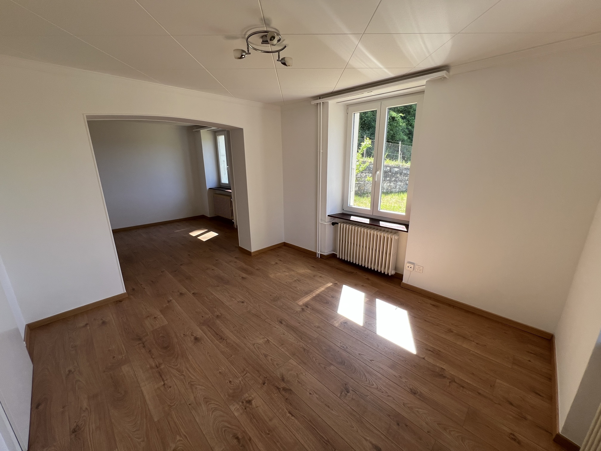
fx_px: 226
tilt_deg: -14.8
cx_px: 300
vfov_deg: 89.9
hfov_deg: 106.2
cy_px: 226
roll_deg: +0.4
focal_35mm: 13
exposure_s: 1/112
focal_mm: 1.57
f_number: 1.8
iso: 32
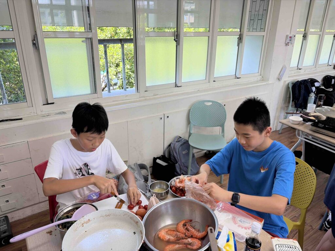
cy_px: 126
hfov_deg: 67.3
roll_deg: -0.1
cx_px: 168
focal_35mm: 26
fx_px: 252
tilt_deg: -20.5
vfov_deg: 53.1
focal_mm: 5.96
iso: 64
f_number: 1.6
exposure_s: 1/122
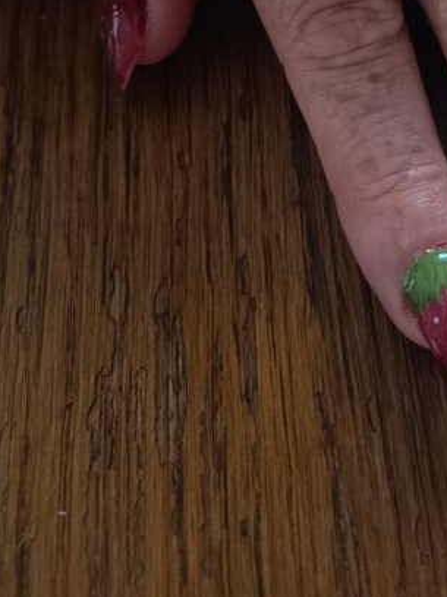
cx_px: 438
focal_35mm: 55
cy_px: -59
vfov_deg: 31.1
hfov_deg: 25.4
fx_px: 947
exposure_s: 1/33.3
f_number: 1.7
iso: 462
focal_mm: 5.24
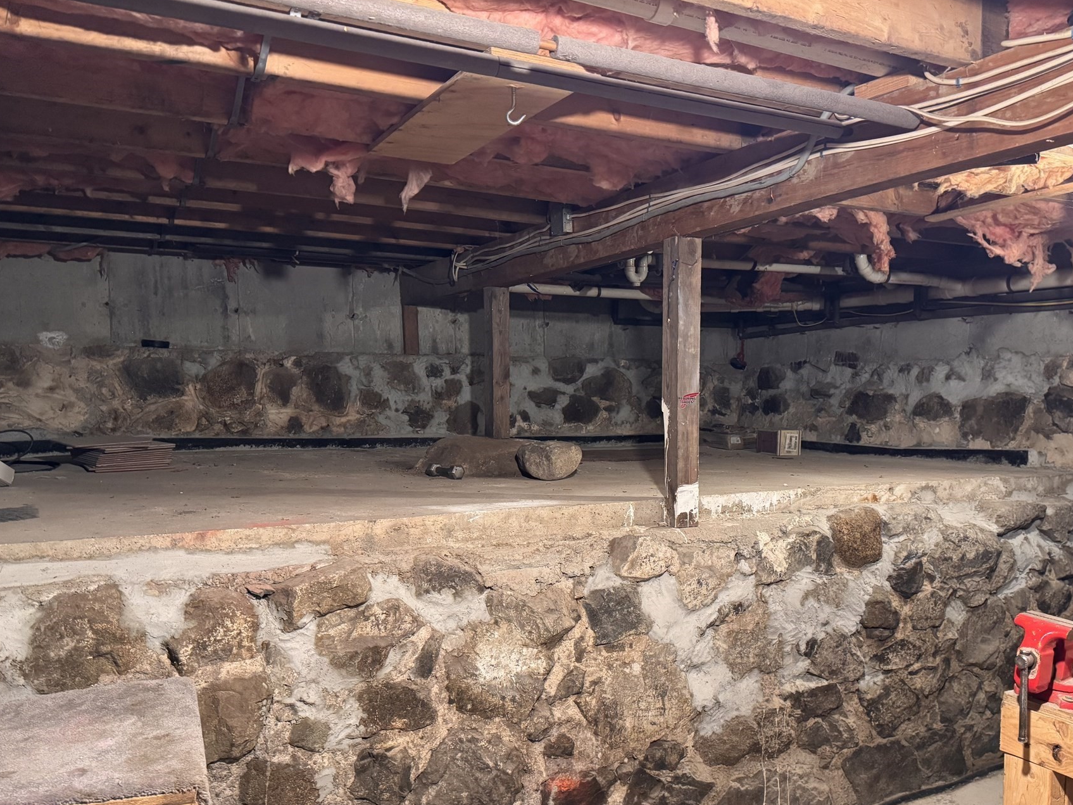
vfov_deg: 48.0
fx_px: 899
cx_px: 589
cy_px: 477
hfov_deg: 61.5
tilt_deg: -5.5
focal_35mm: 29
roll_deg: +0.1
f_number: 1.78
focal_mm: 6.76
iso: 640
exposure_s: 1/60
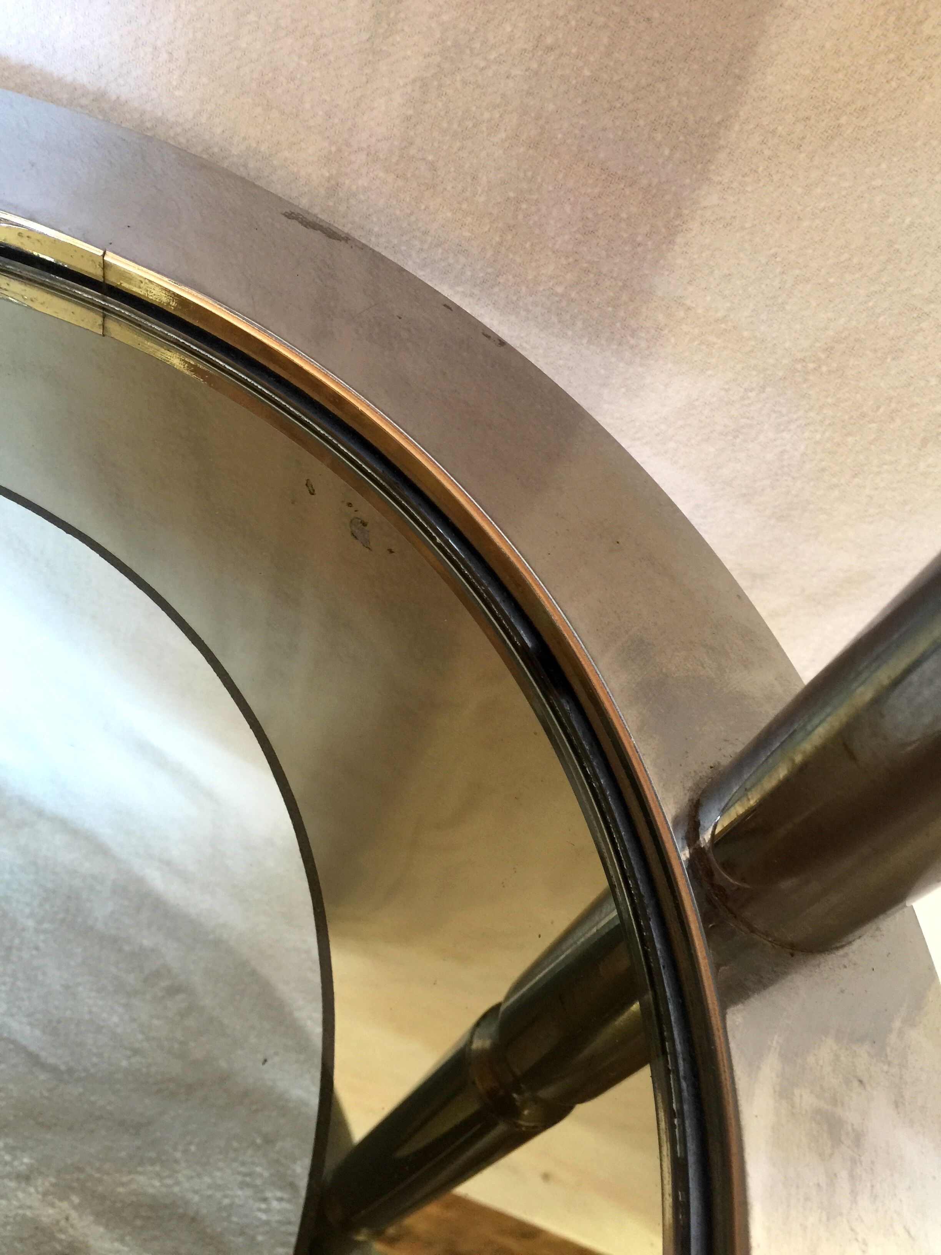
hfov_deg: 48.2
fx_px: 1051
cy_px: 628
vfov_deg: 61.7
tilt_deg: -51.5
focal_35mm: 29
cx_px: 470
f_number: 2.2
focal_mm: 4.15
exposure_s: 1/17
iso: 80
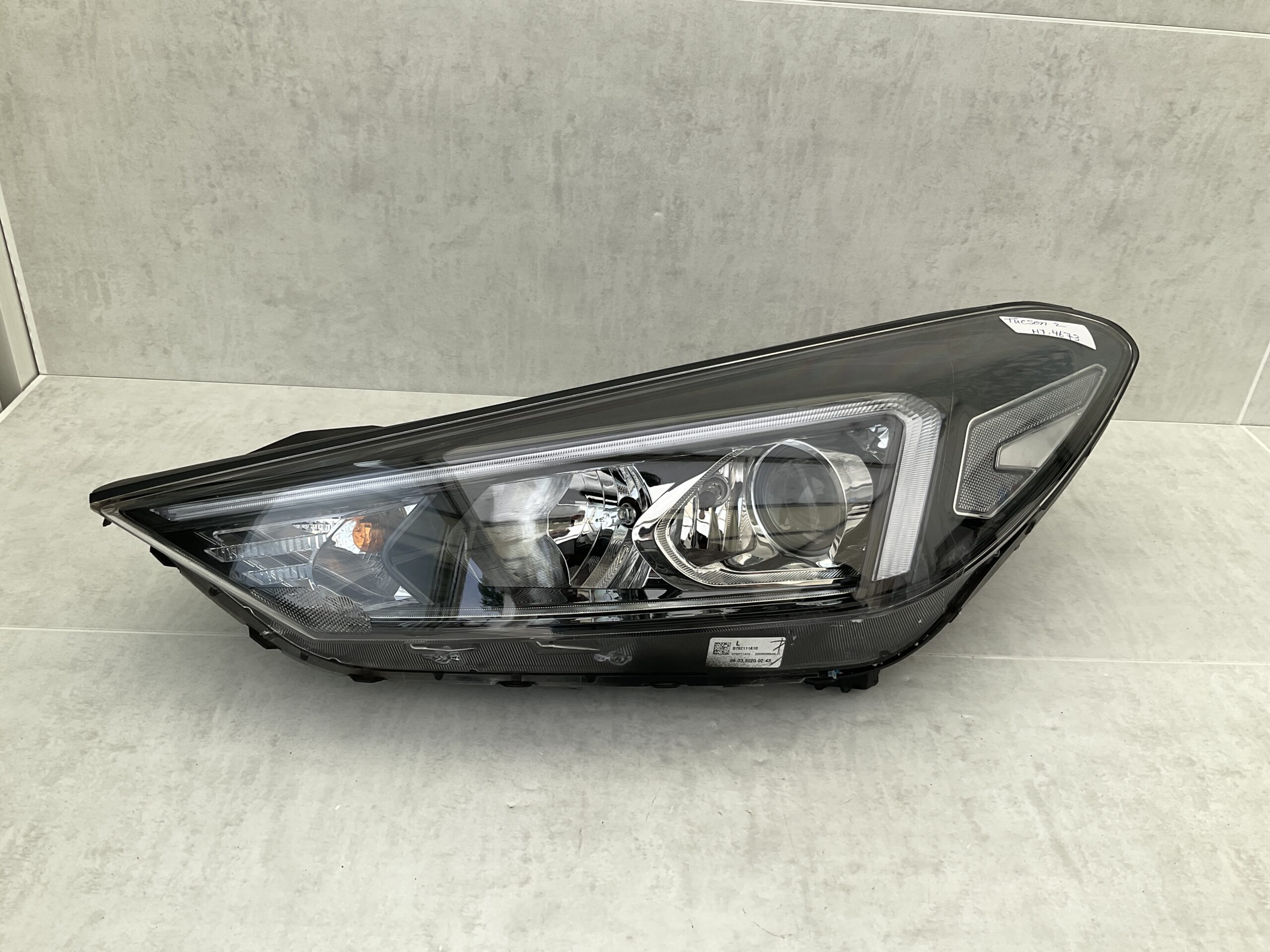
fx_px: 1064
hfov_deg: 61.7
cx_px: 635
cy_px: 476
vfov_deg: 48.2
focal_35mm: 29
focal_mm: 3
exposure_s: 1/700
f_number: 1.8
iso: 16
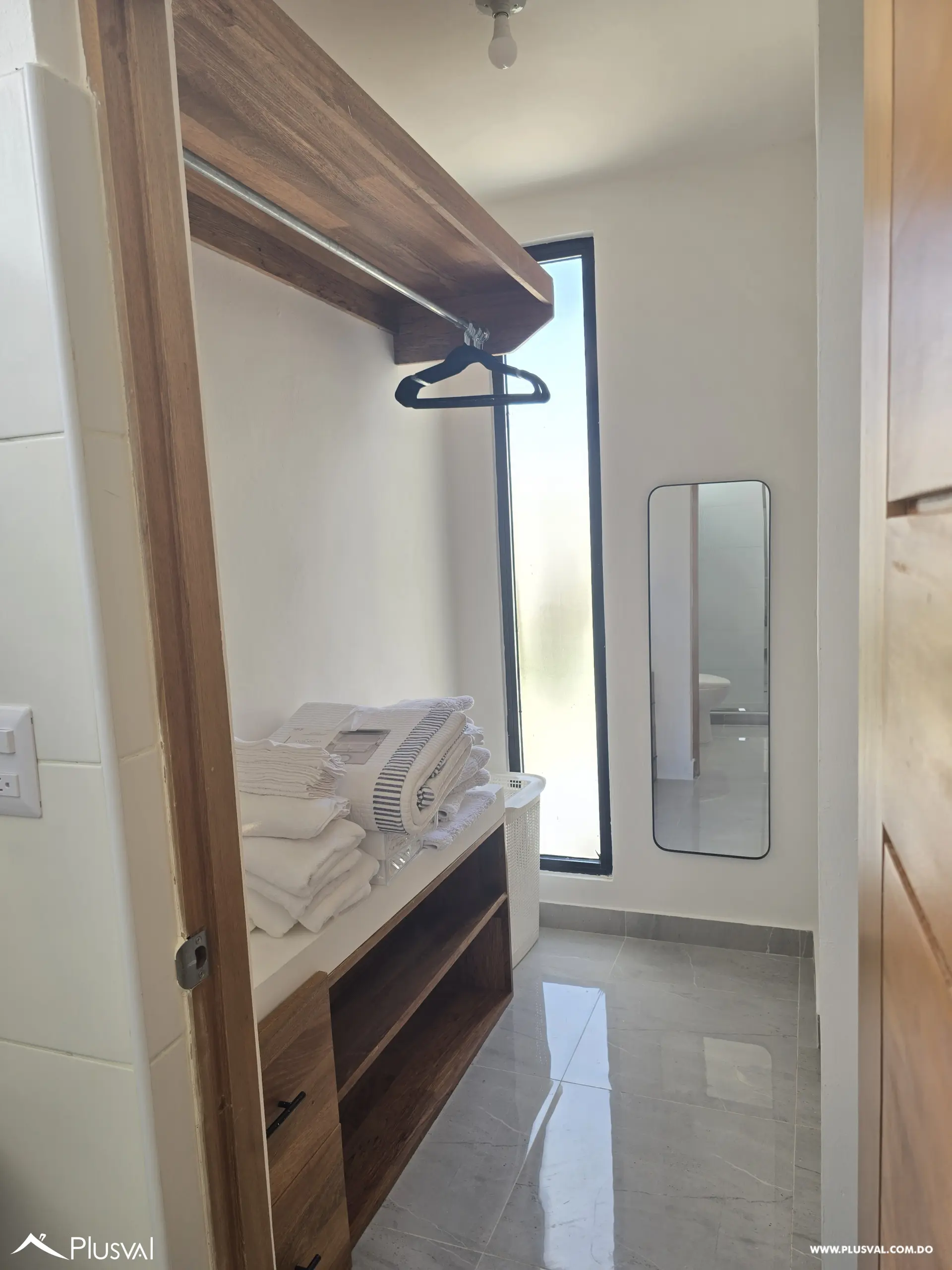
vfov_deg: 73.9
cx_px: 476
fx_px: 843
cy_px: 635
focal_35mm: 23
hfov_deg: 58.9
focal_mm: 6.3
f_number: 1.7
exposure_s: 1/180
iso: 25
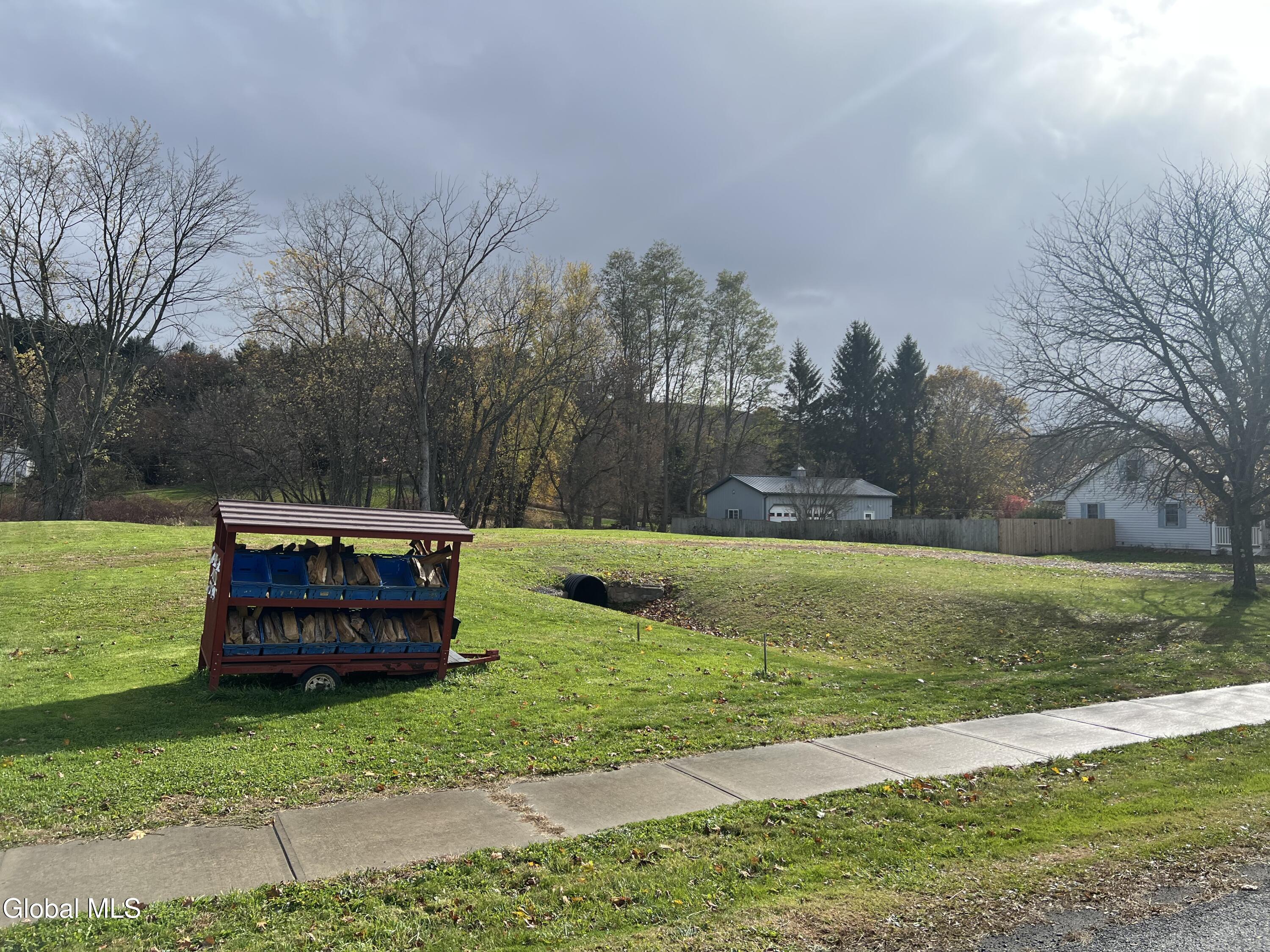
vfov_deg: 53.1
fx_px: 954
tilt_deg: +3.2
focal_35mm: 26
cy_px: 476
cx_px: 635
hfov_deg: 67.3
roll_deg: -0.9
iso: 50
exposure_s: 1/3571
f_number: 1.5
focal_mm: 5.7
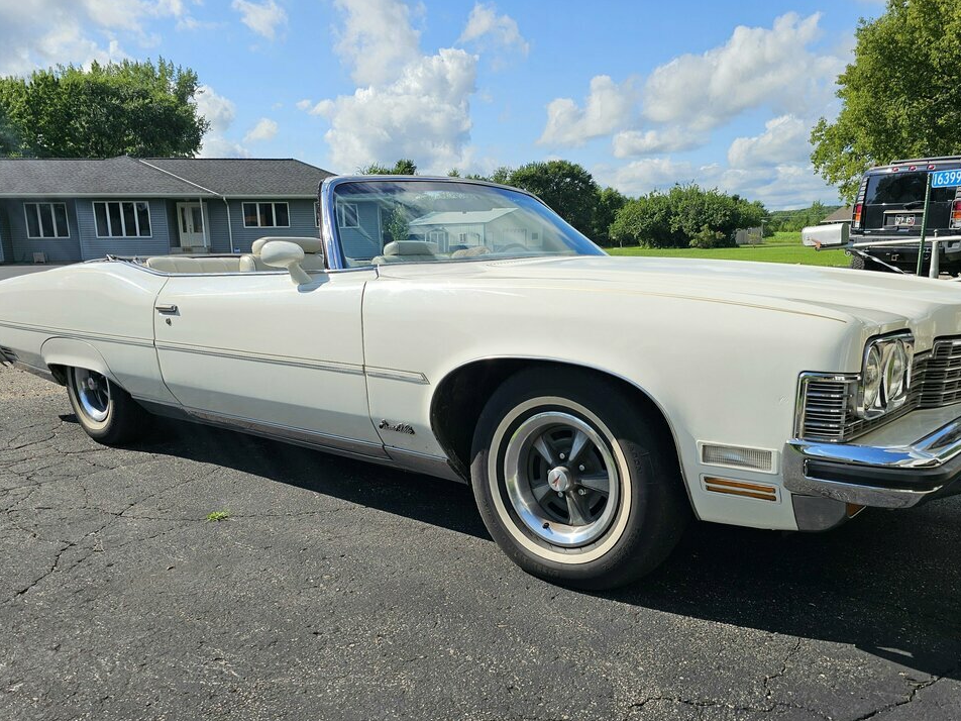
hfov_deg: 61.6
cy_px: 436
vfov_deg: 47.9
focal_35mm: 29
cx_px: 506
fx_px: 805
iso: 10
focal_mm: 6.3
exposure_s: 1/850
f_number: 1.7
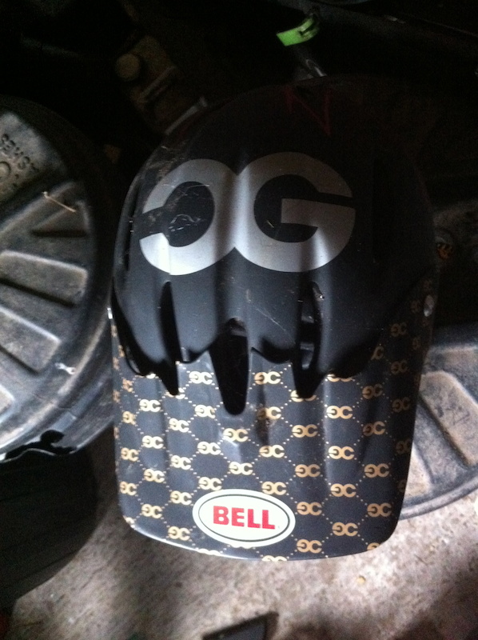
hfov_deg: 40.6
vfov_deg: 52.7
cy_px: 320
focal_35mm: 35
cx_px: 239
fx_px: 646
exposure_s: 1/15
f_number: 2.8
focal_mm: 3.85
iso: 1000
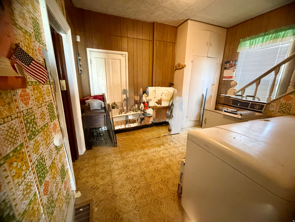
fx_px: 119
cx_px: 148
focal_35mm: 14
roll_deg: -0.3
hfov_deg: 102.1
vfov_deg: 85.7
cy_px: 111
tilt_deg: -12.7
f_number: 2.2
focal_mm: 2.22
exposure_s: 1/40
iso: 1000
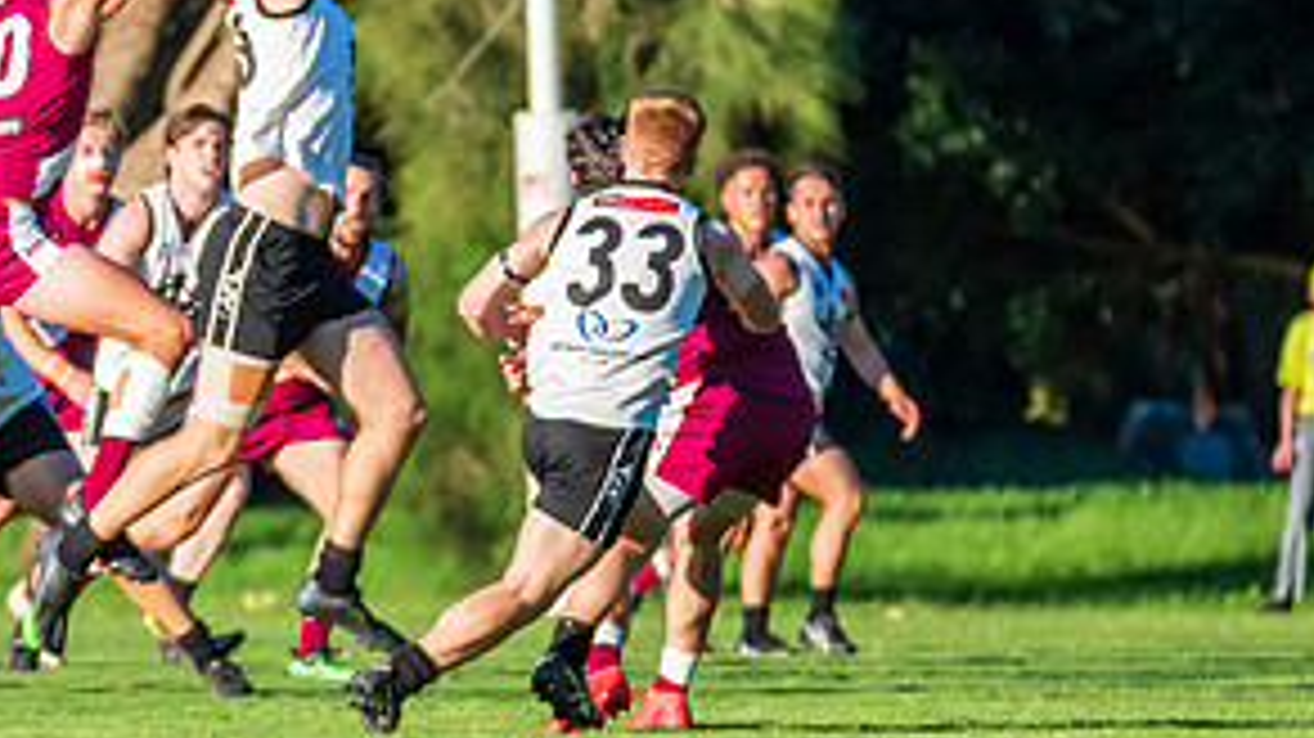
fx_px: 19365
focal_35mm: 556
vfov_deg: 2.2
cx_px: 421
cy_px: 212
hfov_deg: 3.9
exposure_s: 1/2500
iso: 1000
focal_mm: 250
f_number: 6.3
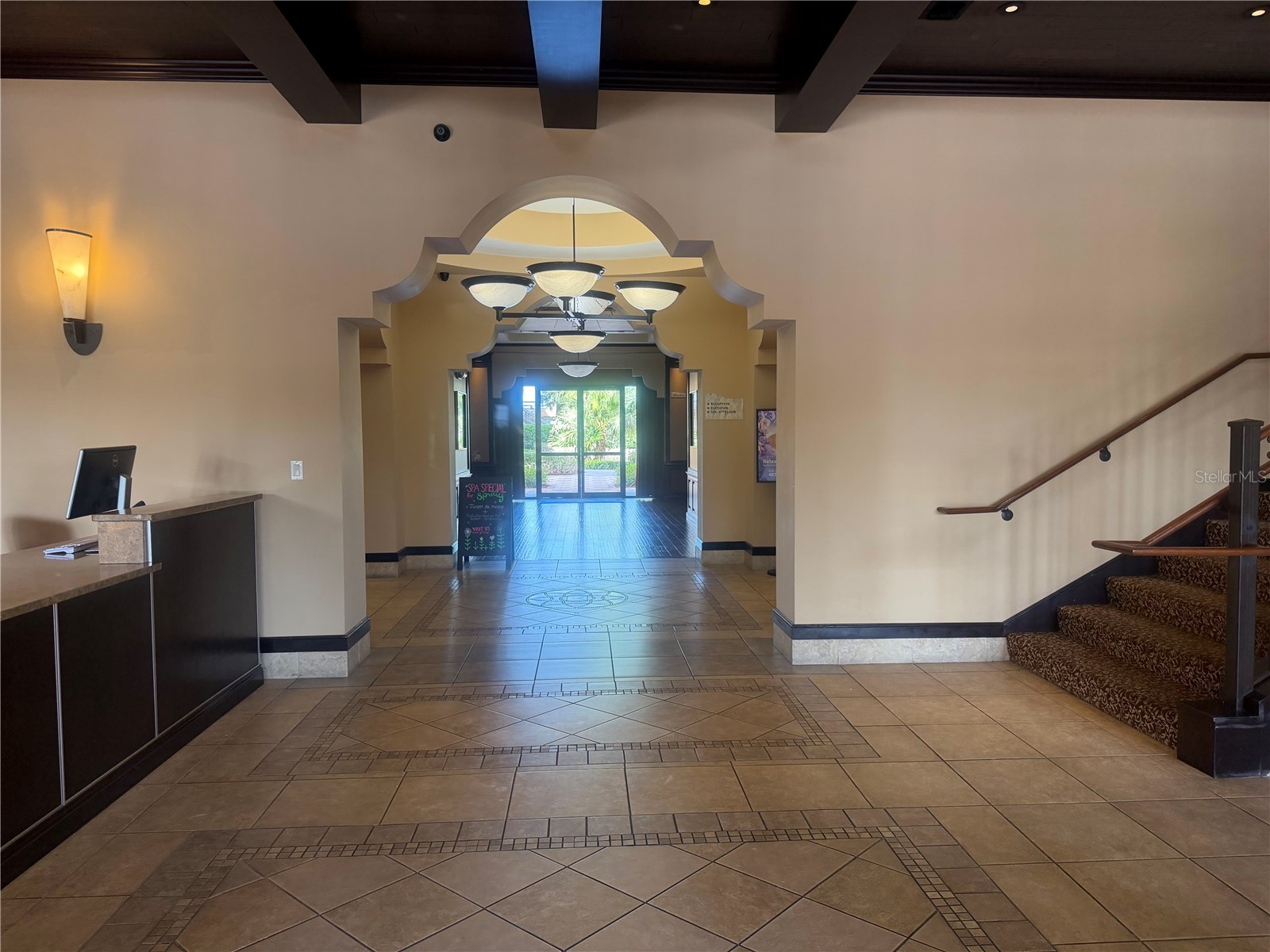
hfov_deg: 71.6
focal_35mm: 24
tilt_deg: -3.5
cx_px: 635
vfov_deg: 56.8
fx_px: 881
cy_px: 476
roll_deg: +0.5
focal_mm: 6.76
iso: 200
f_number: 1.78
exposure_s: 1/121
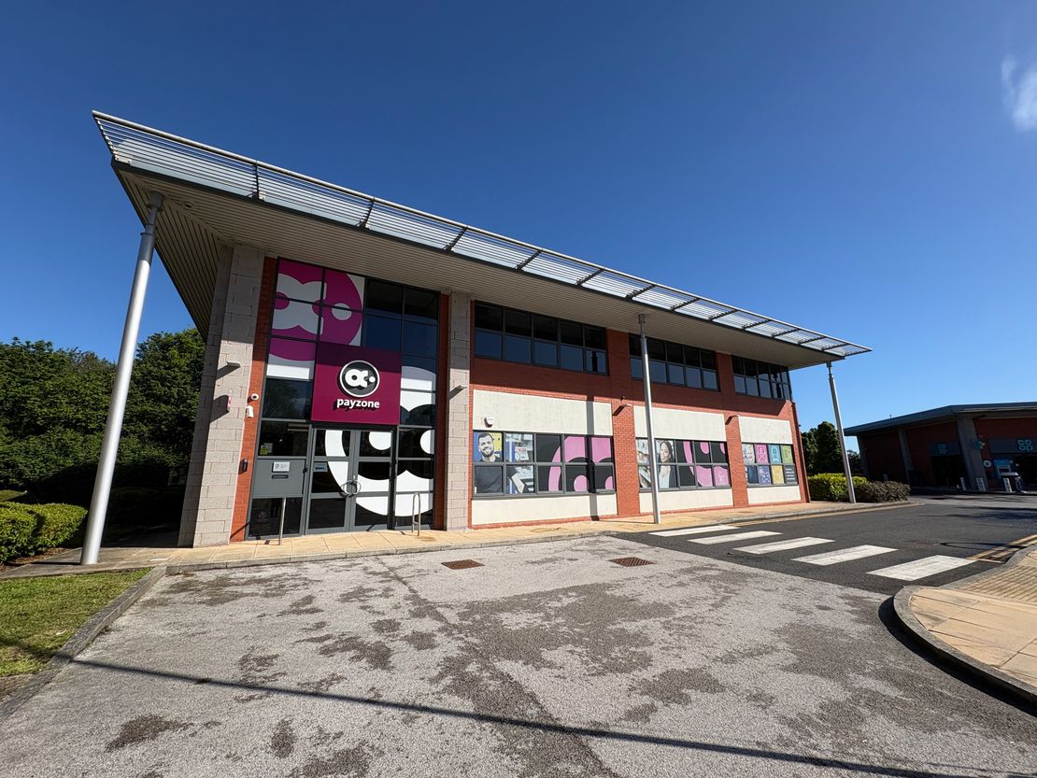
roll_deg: +0.4
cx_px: 518
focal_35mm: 14
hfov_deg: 102.1
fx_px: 419
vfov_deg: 85.7
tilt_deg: +12.3
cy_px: 389
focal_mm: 2.22
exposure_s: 1/2342
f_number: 2.2
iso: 50
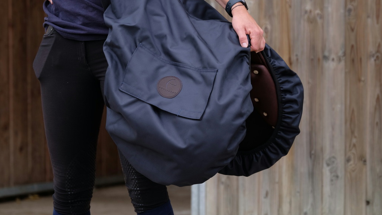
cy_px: 93
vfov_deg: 6.3
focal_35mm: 193
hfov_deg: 11.2
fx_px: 1955
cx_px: 190
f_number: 4
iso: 320
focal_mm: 121.9
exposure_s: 1/250
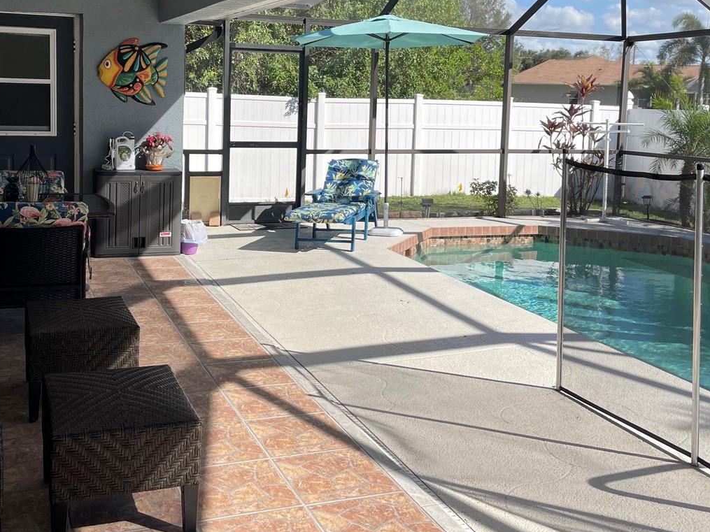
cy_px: 171
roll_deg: -1.1
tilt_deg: -3.5
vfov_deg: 34.7
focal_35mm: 41
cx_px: 302
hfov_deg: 45.6
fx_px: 841
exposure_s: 1/2174
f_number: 1.6
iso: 32
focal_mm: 4.2
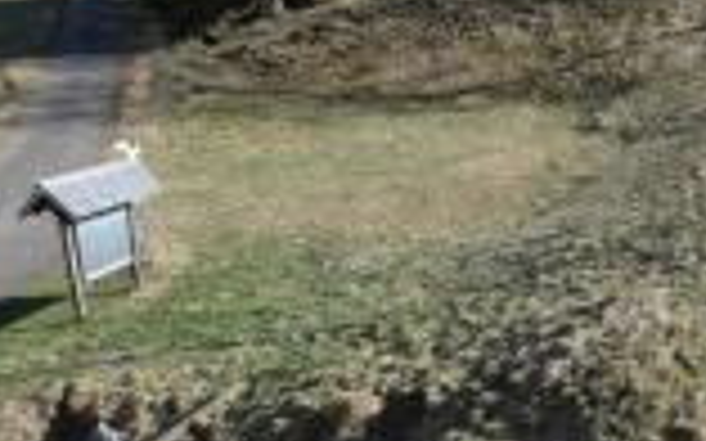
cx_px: 639
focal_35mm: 54
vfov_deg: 23.7
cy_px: 324
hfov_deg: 35.3
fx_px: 1039
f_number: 2.8
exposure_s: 1/800
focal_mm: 3.6
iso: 80
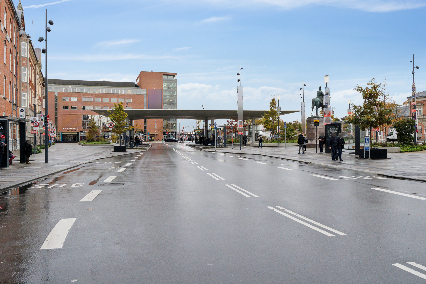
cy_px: 142
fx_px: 346
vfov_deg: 44.6
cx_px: 213
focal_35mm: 29
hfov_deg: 63.2
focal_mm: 19.5
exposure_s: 1/125
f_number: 8
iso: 200
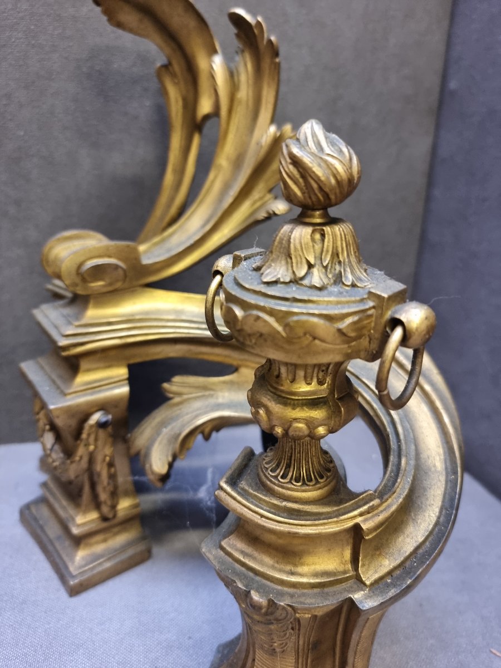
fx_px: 463
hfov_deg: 56.8
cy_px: 334
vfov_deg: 71.6
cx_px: 250
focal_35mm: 24
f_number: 1.8
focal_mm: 6.7
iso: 500
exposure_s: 1/40
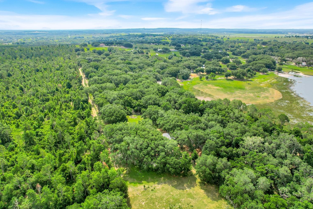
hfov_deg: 76.1
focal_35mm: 23
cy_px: 107
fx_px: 200
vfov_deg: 55.1
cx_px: 155
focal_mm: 8.38
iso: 110
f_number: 2.8
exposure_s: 1/250
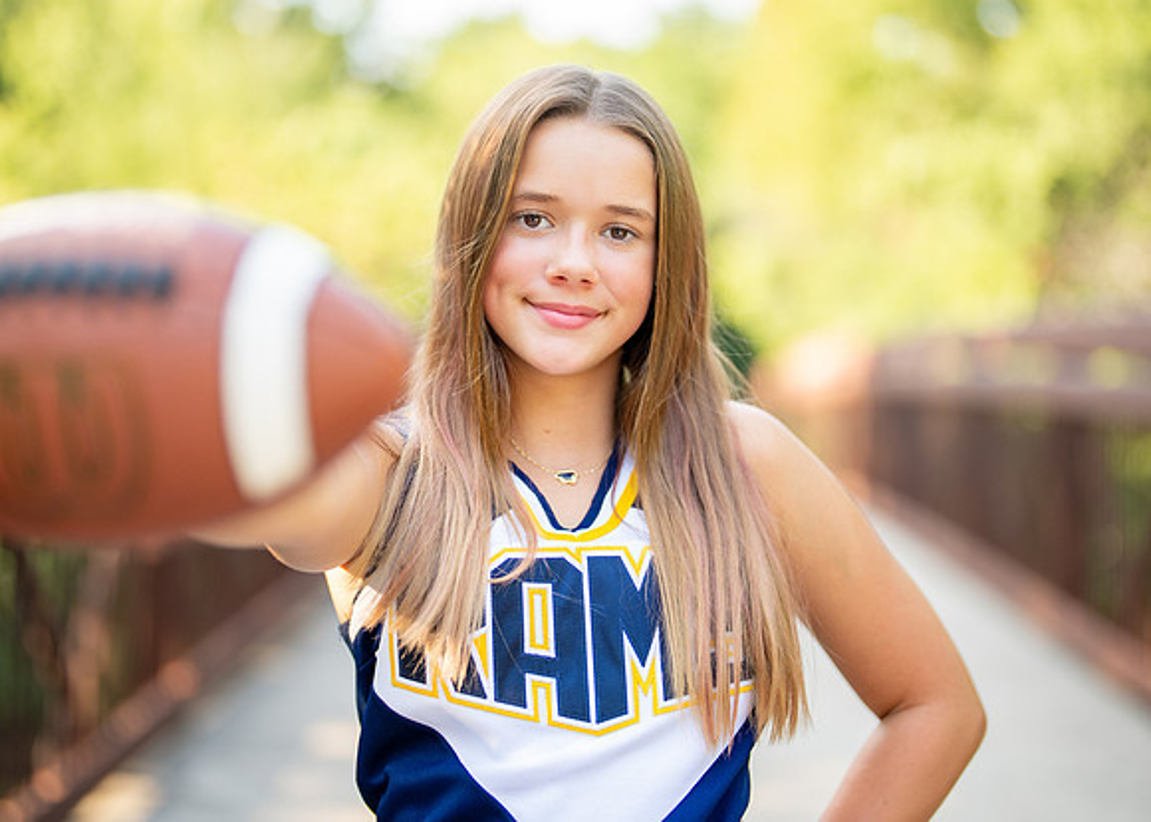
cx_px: 542
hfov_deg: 30.4
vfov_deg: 21.9
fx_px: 2117
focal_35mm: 65
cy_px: 340
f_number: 1.2
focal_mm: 50
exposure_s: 1/500
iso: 100
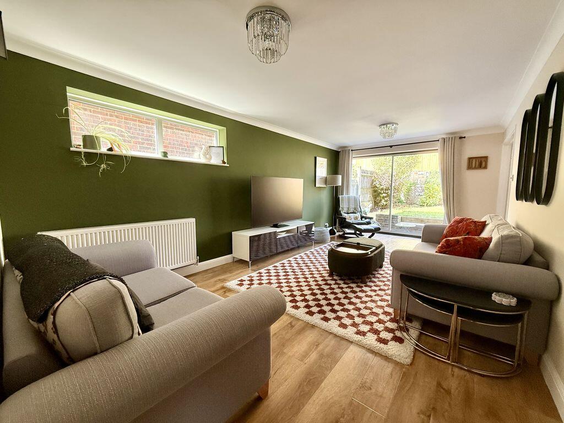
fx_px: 228
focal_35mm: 14
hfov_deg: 102.1
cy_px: 212
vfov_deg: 85.7
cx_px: 282
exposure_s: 1/99
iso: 250
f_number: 2.2
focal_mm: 2.22
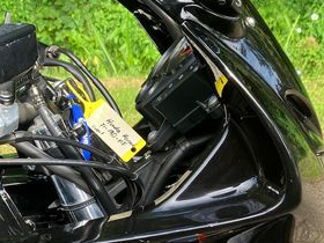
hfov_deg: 29.1
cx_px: 36
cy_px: 184
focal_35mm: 64
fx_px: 599
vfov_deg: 22.7
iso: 25
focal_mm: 3.99
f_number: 1.8
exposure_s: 1/142
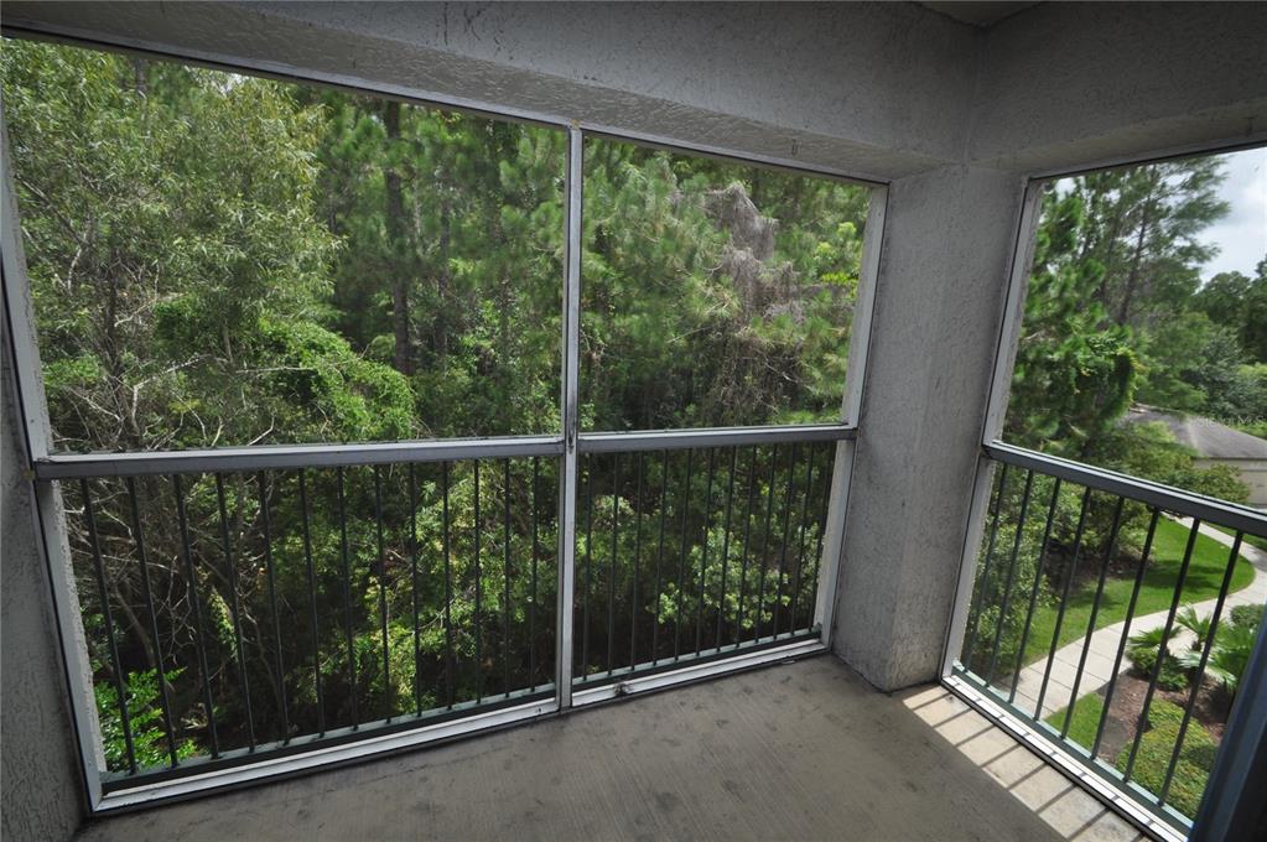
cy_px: 421
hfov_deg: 100.4
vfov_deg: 77.2
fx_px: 527
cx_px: 634
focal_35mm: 15
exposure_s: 1/200
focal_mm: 10
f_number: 8
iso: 200
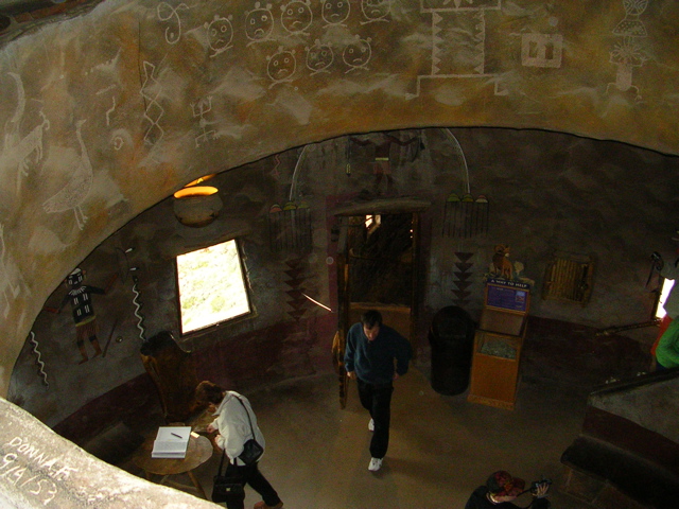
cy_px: 254
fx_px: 745
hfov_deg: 49.0
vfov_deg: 37.7
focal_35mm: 38
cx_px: 340
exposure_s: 1/60.1
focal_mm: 5.8
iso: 200
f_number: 2.8
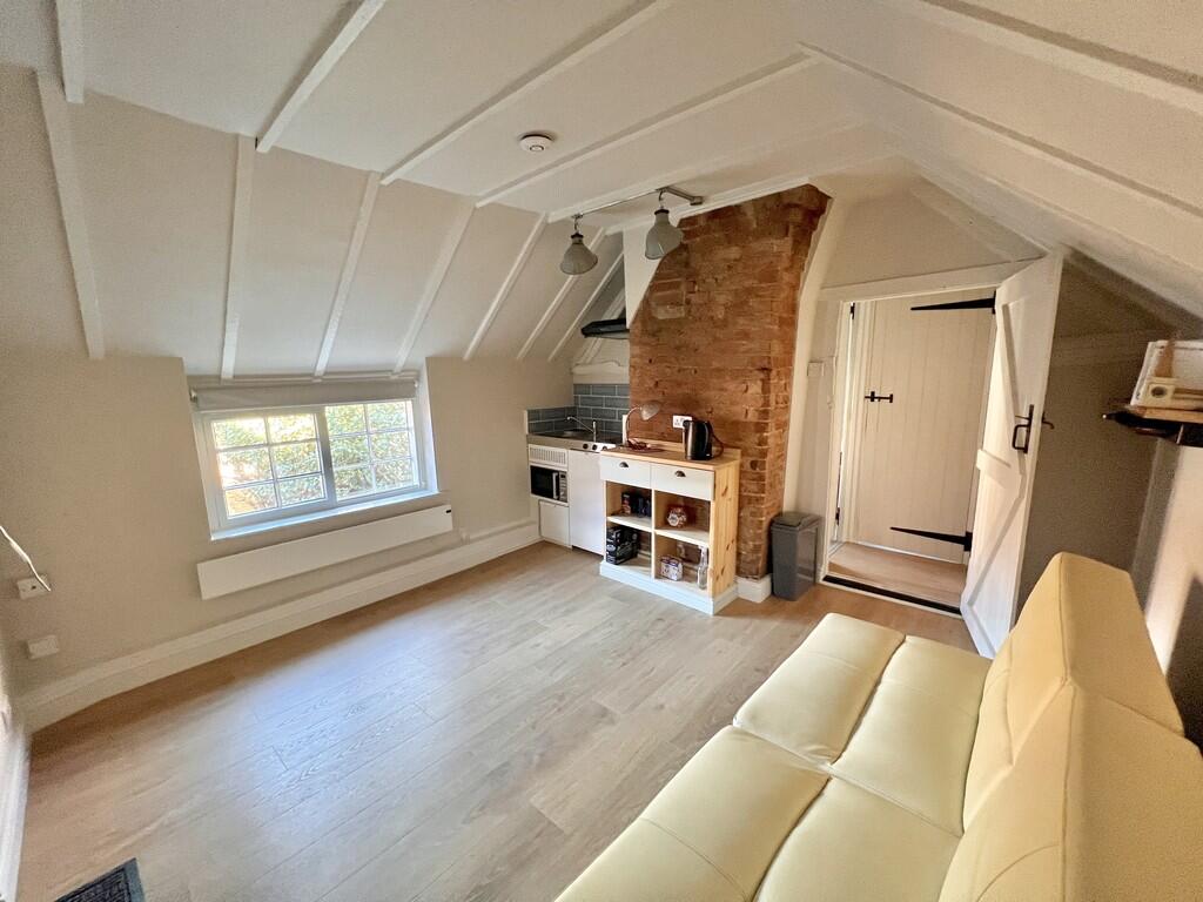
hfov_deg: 106.2
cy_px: 451
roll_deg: +0.8
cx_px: 602
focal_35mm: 13
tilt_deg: -9.9
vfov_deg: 89.9
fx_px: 452
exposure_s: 1/60
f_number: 1.8
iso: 320
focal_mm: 1.57
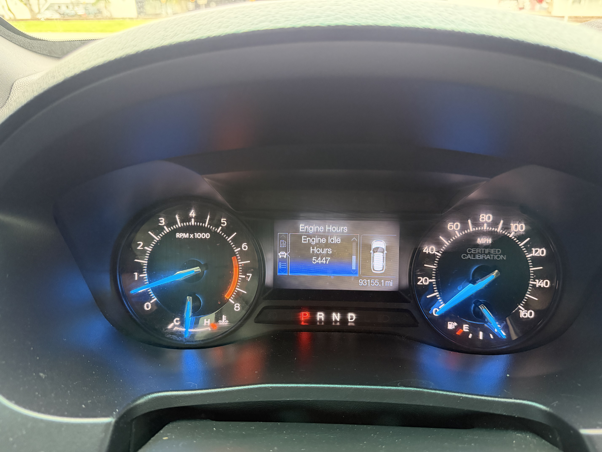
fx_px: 417
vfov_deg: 56.8
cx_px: 301
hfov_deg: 71.6
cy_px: 226
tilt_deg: -26.9
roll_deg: +1.3
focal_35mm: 24
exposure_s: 1/55
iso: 800
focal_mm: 6.76
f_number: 1.78
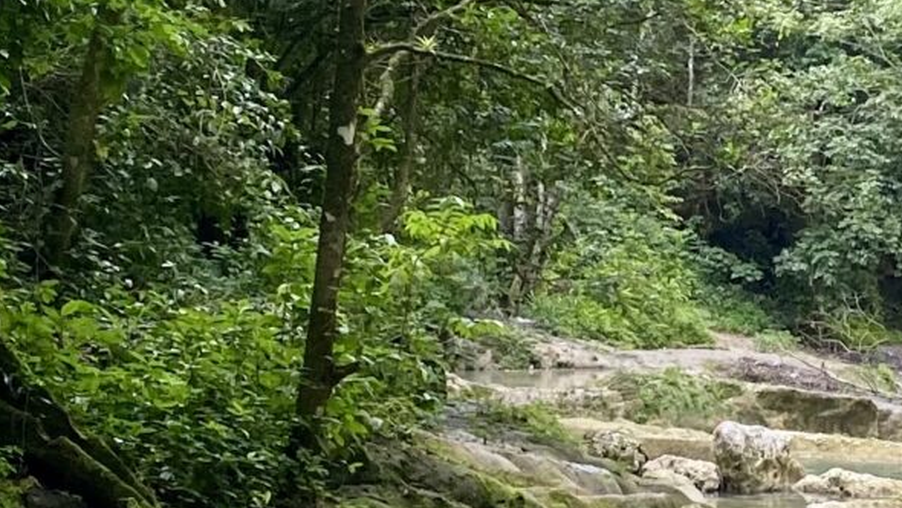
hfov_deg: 17.1
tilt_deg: -5.7
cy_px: 448
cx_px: 878
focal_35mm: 123
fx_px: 2942
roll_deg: -1.1
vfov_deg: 9.8
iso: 64
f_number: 1.8
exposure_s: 1/121
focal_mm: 4.25
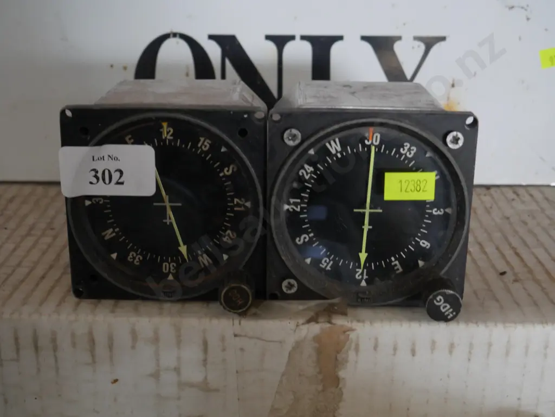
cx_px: 278
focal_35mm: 50
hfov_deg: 38.2
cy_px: 208
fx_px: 802
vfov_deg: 29.1
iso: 1600
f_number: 5.3
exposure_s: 1/60
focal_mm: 25
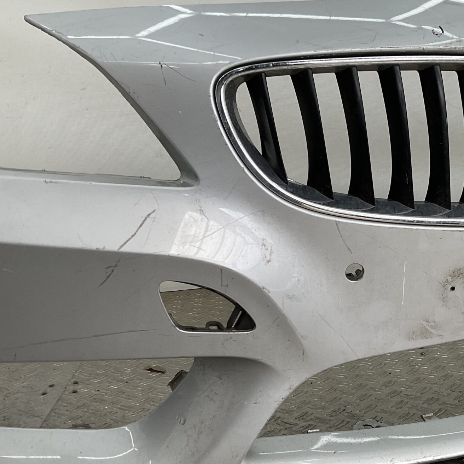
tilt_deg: -12.4
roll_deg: +1.7
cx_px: 400
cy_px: 253
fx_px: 758
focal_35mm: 50
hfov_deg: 32.6
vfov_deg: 34.0
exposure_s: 1/189
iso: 16
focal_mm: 3
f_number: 1.8
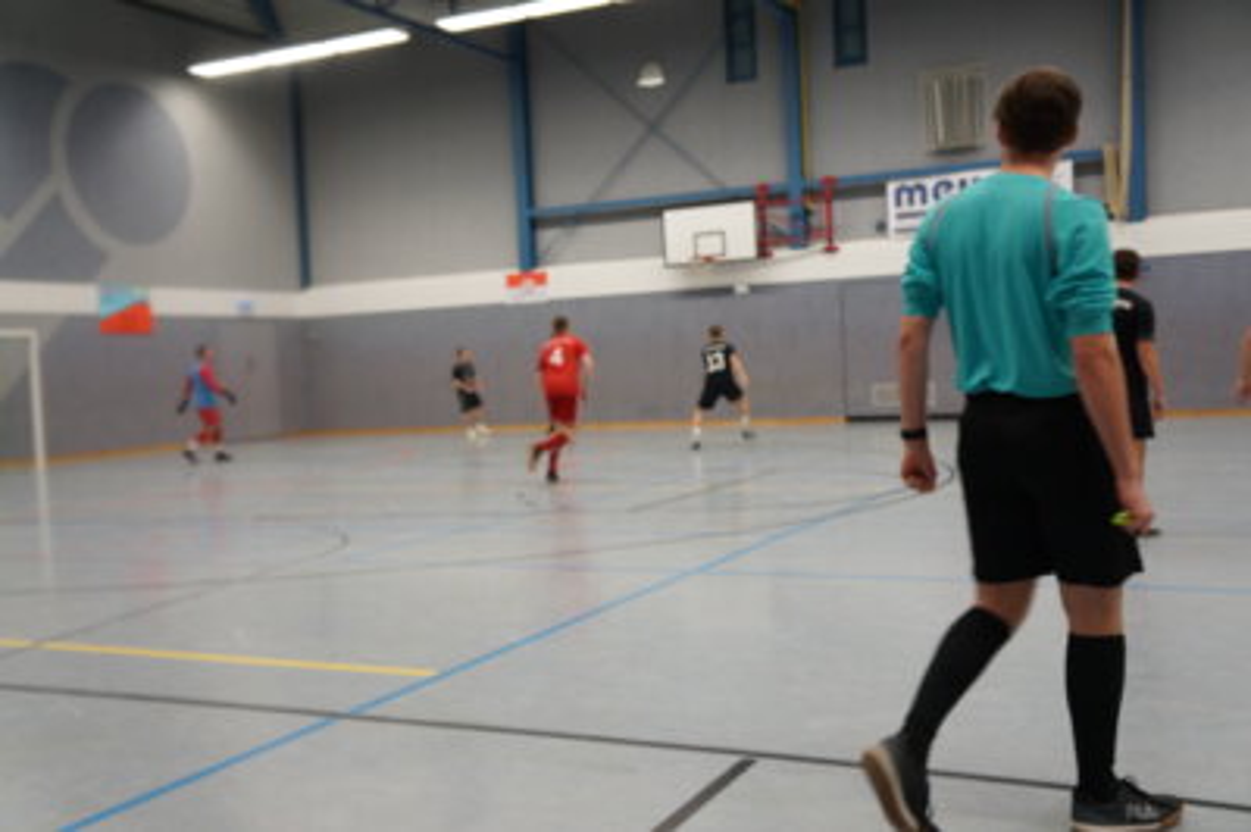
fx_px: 1250
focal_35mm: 36
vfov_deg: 36.8
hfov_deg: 53.2
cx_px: 626
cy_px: 416
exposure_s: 1/60
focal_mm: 24
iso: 500
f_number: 4
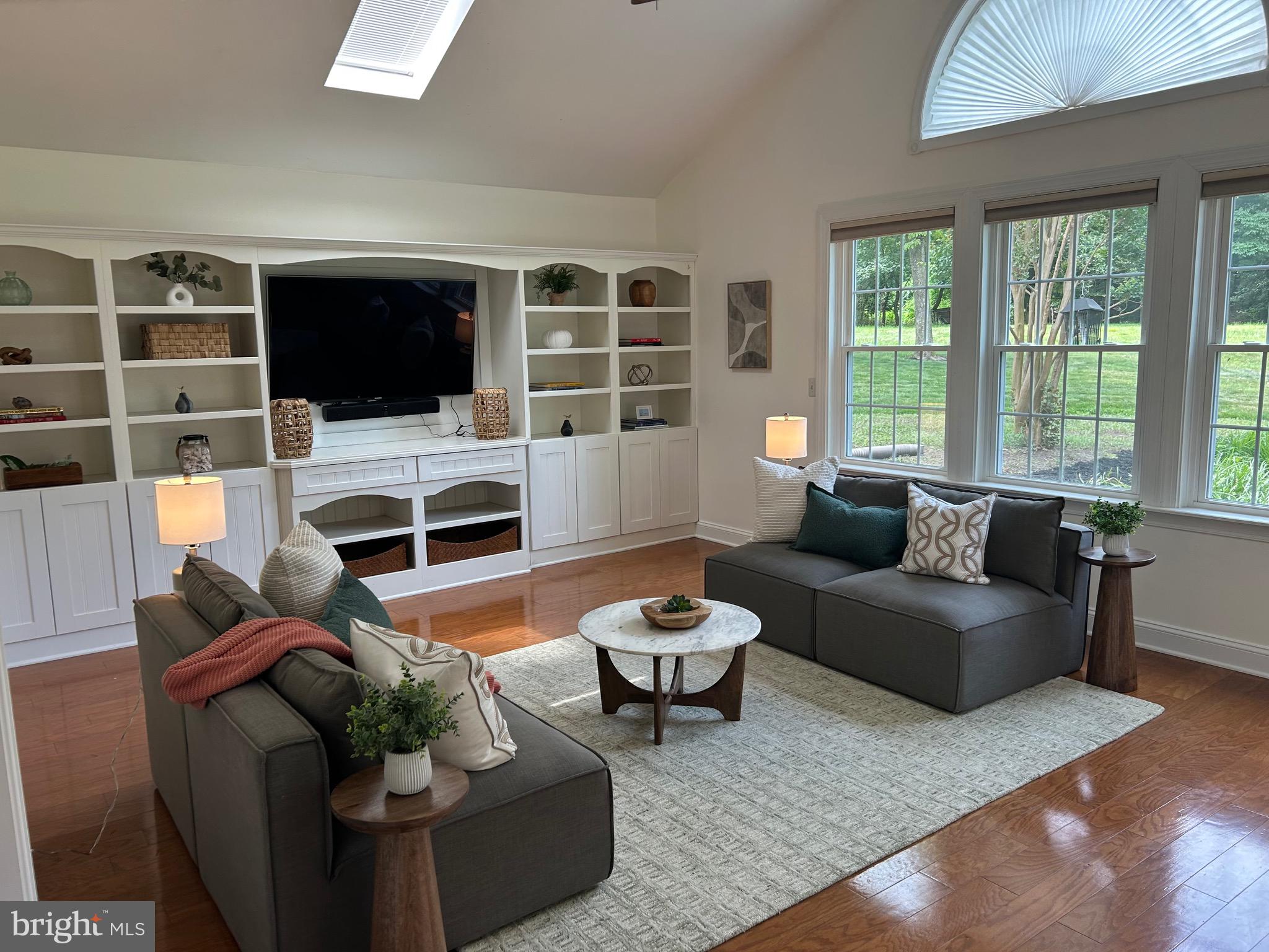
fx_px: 953
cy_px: 476
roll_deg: +1.9
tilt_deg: -7.7
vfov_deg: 53.1
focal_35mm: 26
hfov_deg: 67.3
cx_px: 634
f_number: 1.5
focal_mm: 5.7
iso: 64
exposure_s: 1/120
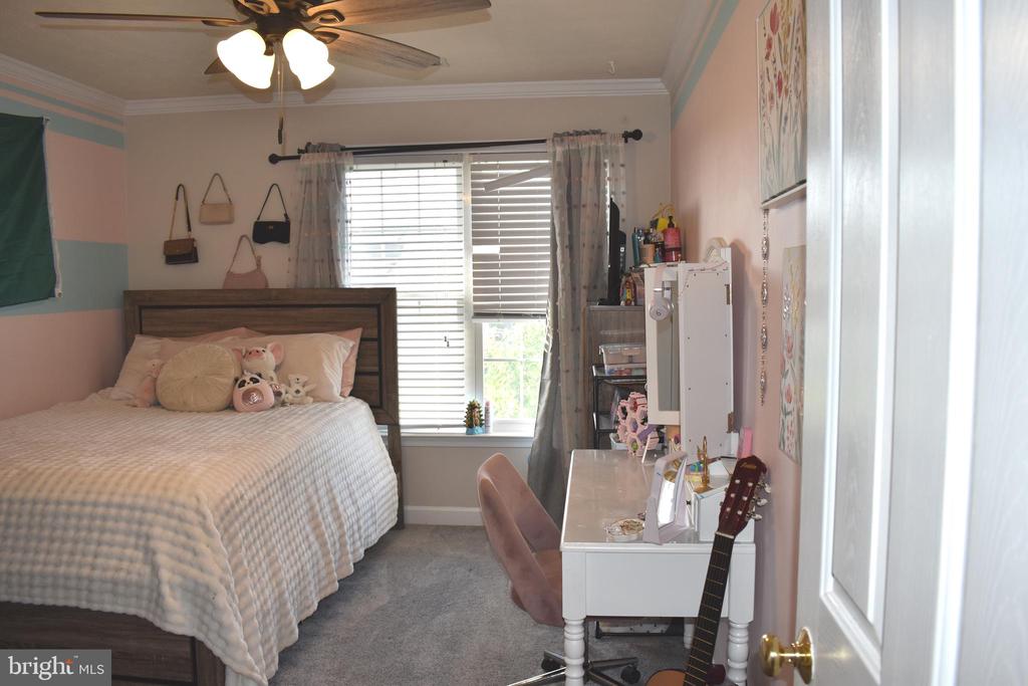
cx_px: 514
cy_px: 343
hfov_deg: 67.4
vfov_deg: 47.9
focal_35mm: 27
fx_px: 771
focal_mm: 18
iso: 450
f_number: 5.6
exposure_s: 1/125
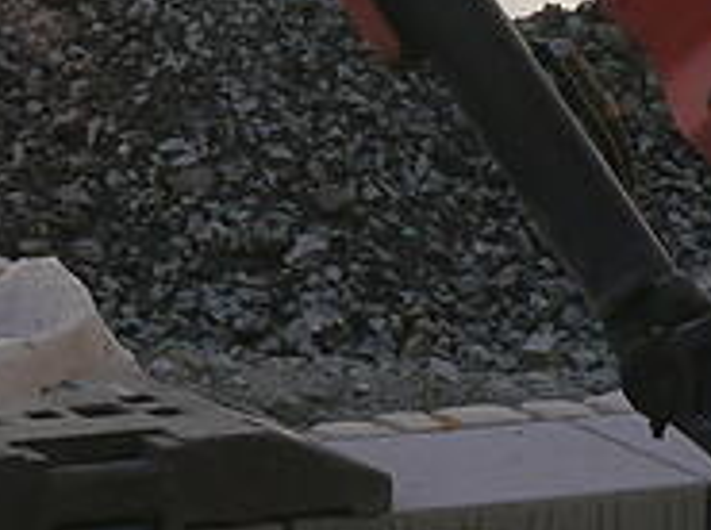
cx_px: 584
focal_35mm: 260
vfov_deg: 5.6
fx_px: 5330
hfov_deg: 7.6
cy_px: -403
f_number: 7.1
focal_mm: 30
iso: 160
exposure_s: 1/250
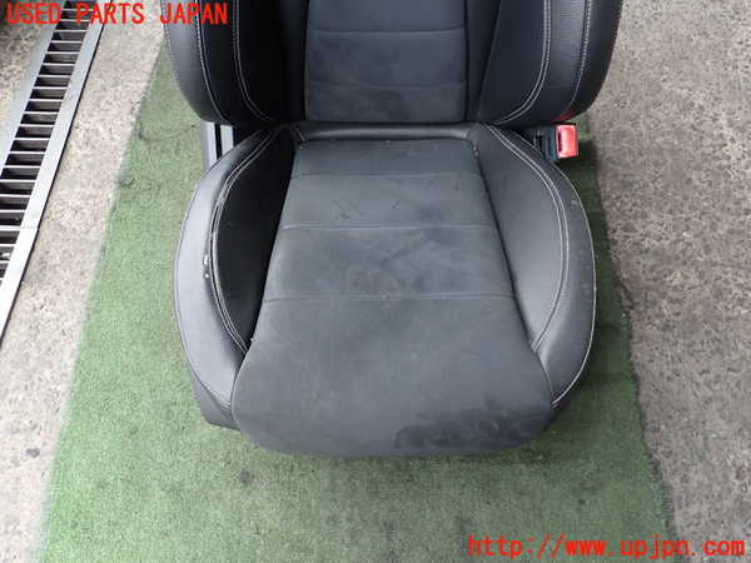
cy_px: 282
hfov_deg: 69.4
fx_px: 542
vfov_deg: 54.9
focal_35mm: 25
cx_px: 376
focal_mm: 4.5
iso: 100
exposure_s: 1/160
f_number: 2.8
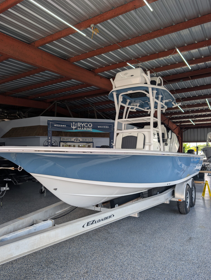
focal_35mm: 25
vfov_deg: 69.3
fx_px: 203
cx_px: 102
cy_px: 142
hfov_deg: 55.0
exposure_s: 1/136
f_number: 1.68
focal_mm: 6.9
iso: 19
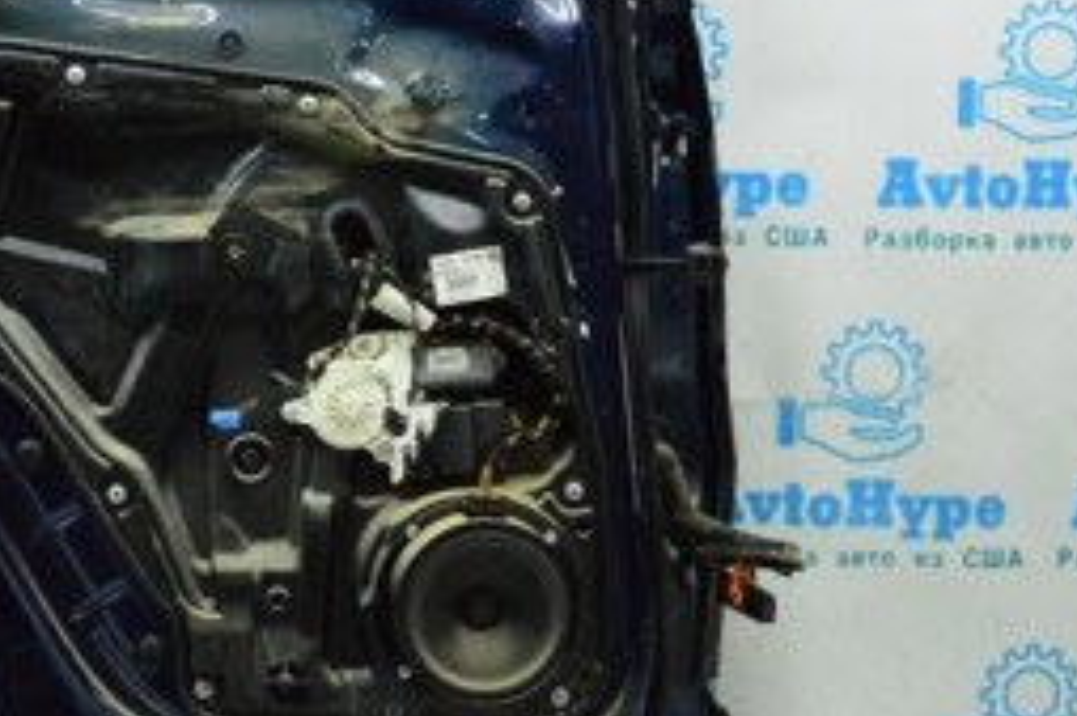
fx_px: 2033
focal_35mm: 68
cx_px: 191
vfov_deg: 19.8
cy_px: 163
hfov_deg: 28.9
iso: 6400
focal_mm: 18
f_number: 3.5
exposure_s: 1/800
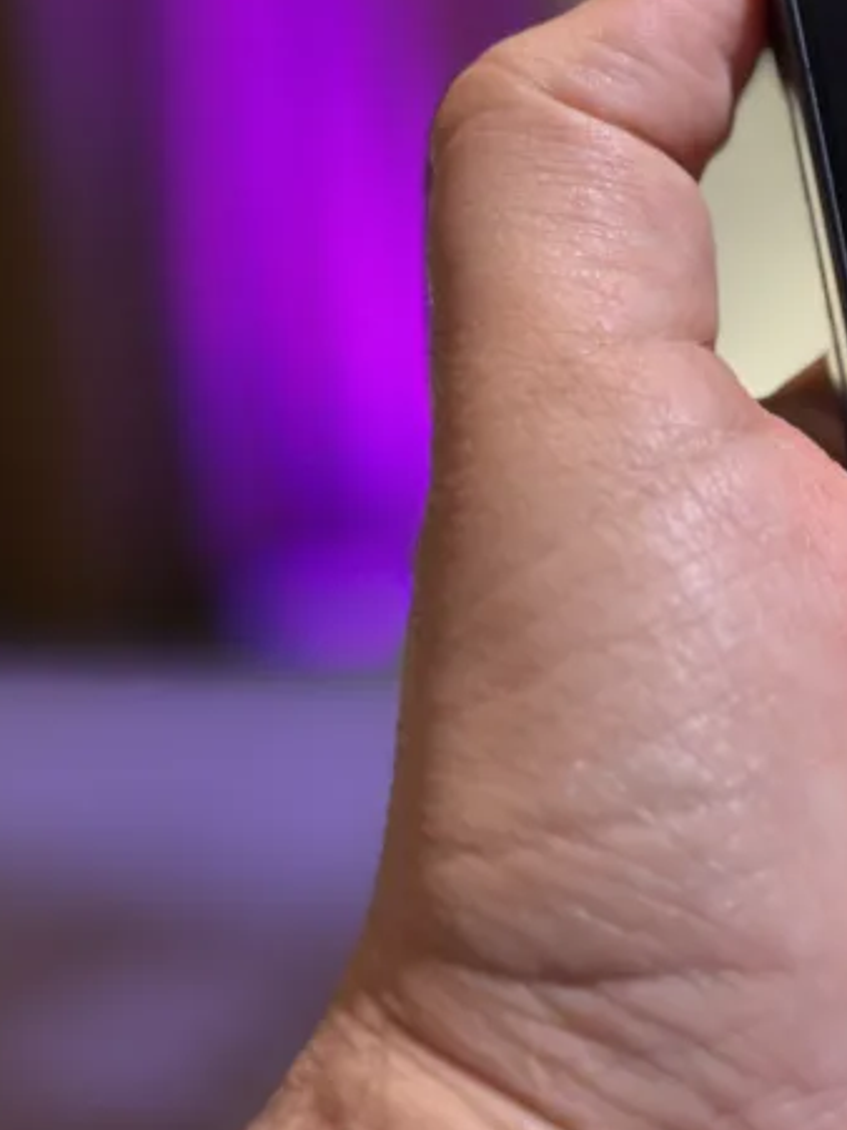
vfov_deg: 18.0
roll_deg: +0.9
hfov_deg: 12.9
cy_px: 338
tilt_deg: -14.8
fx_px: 3558
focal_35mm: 109
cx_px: 1255
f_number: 1.78
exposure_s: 1/171
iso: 100
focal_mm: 6.86
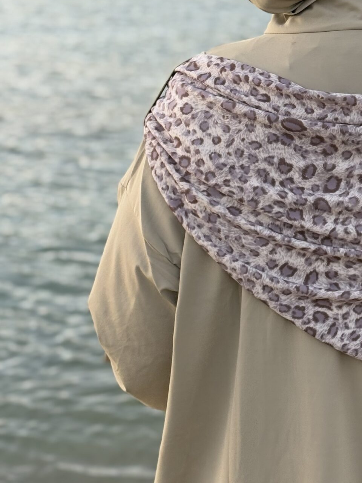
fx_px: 1339
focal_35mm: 96
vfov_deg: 20.2
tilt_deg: -11.3
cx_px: 314
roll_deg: -0.6
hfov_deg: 15.3
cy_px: 104
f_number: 1.78
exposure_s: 1/327
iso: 64
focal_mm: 6.76
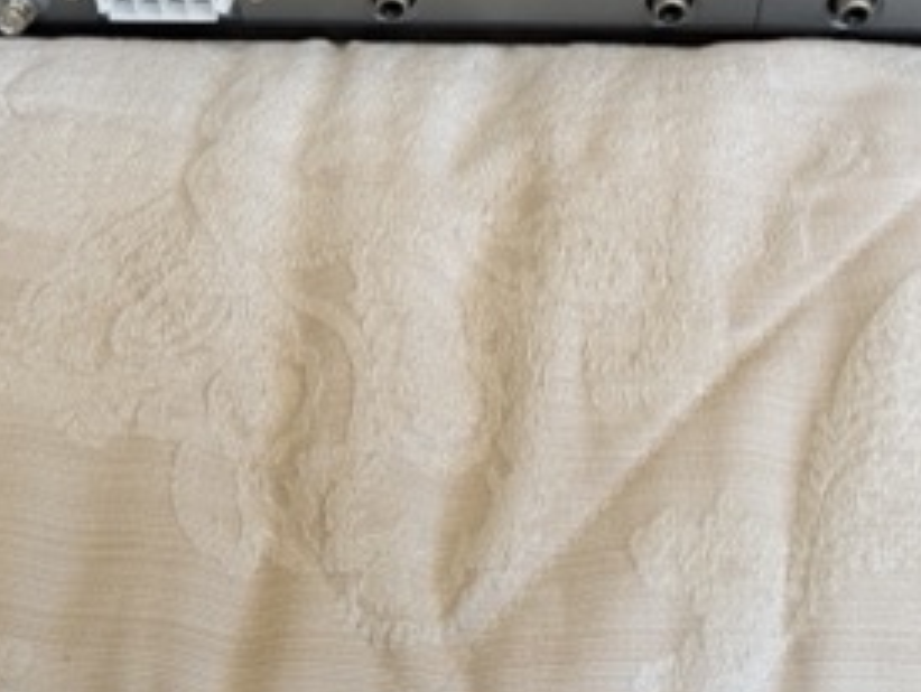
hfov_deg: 34.3
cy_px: -17
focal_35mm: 56
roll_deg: +0.2
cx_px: 390
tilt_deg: -38.6
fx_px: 1491
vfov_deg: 24.8
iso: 100
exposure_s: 1/121
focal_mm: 6.76
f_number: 1.78
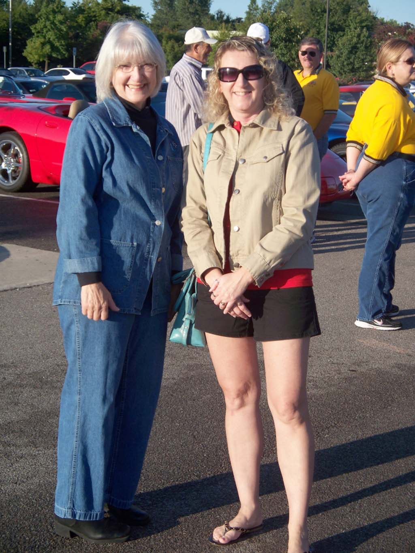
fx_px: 1279
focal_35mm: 80
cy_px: 276
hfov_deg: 18.4
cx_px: 208
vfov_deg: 24.4
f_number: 3.4
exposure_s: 1/640
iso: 64
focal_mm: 16.86
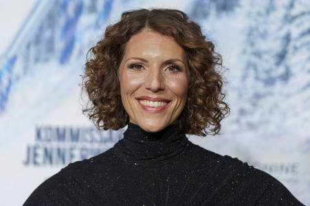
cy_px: 103
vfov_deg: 10.3
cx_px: 155
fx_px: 1144
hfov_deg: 15.4
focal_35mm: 133
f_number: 2.8
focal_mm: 133
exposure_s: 1/250
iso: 640
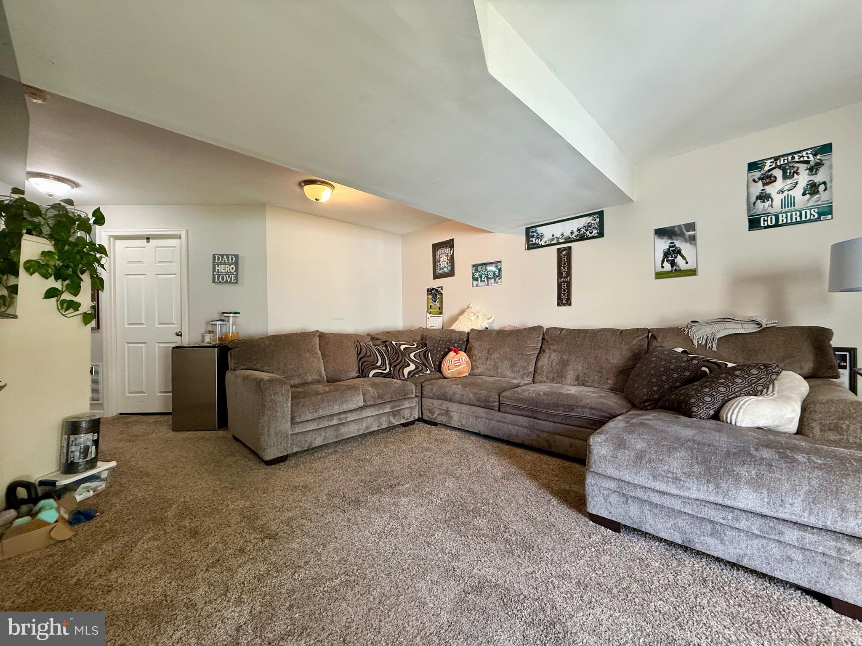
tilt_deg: +0.2
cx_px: 431
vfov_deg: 85.7
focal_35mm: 14
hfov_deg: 102.1
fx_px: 349
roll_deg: +0.8
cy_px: 323
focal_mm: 2.22
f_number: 2.2
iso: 320
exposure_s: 1/60
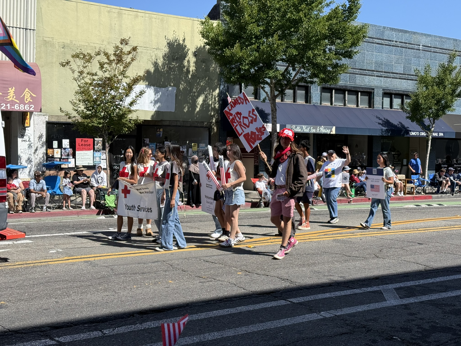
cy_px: 173
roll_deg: -0.3
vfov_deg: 30.3
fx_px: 639
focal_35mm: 48
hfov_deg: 39.7
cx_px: 230
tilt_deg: -1.9
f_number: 1.78
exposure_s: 1/3891
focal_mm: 6.76
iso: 80
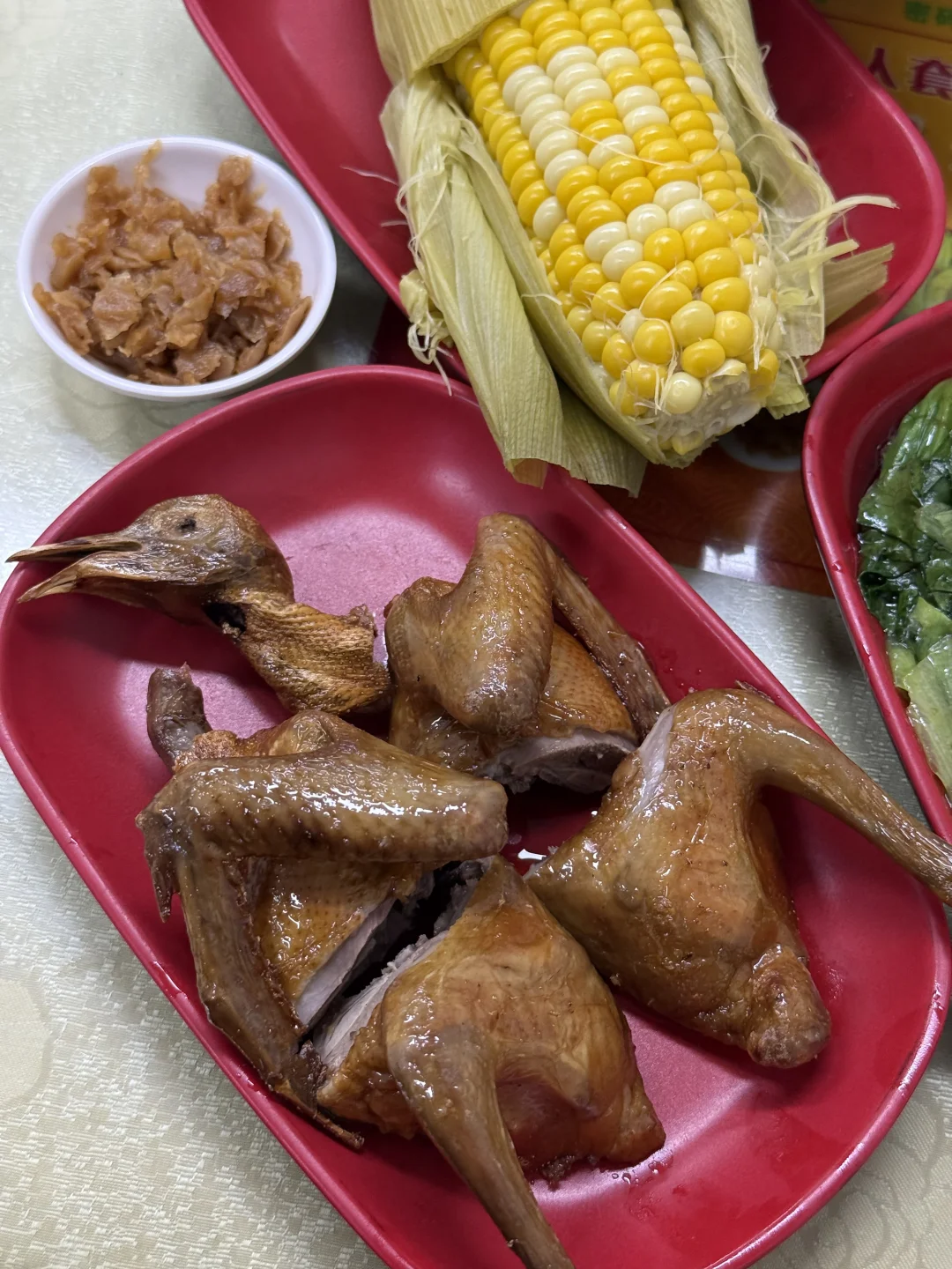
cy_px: 634
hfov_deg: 30.3
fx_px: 1760
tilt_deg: -64.4
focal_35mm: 48
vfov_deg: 39.7
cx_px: 476
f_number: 1.78
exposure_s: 1/100
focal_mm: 6.76
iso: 200
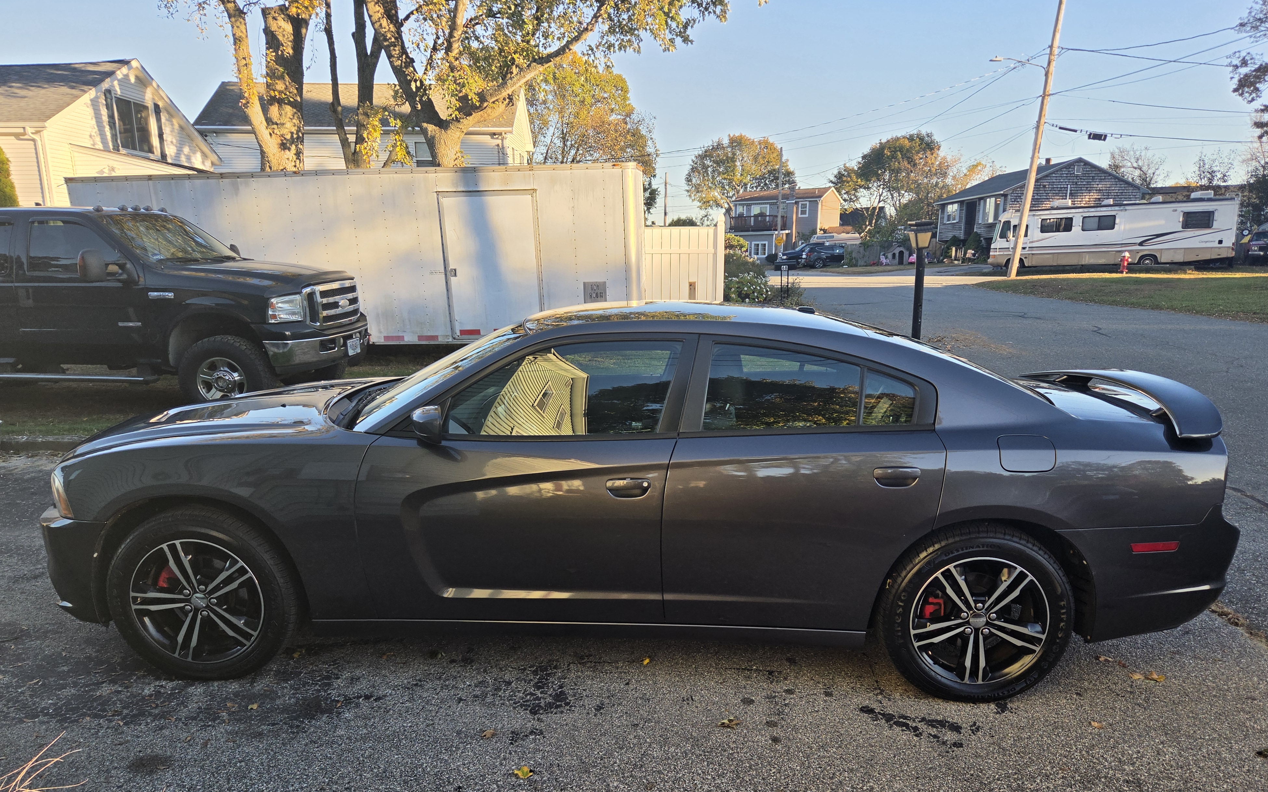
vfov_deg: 49.0
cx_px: 634
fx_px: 864
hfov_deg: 72.5
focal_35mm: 25
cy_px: 475
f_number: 1.8
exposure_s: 1/1422
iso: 80
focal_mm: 5.4
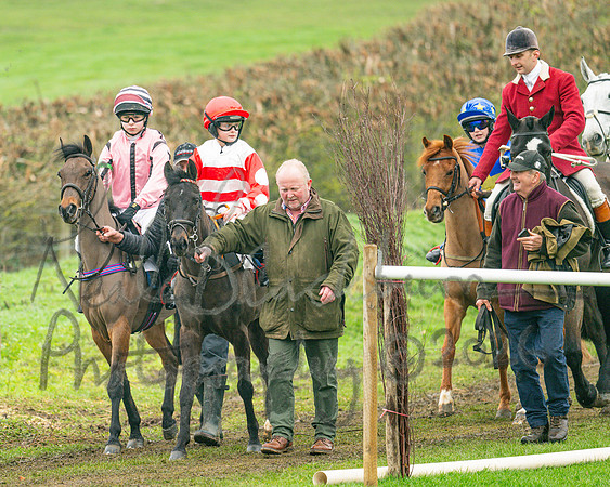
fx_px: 9960
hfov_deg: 3.5
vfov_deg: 2.8
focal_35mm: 552
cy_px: 255
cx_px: 162
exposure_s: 1/500
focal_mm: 400
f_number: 4.5
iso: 400
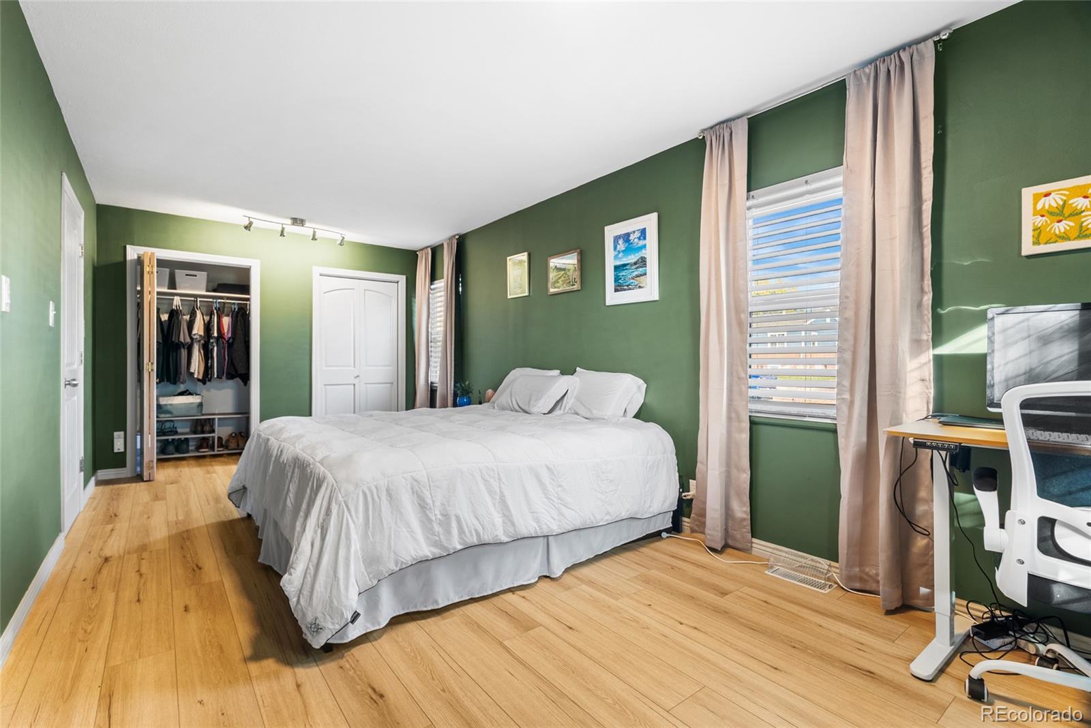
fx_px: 485
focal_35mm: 16
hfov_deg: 96.7
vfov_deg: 73.8
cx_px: 546
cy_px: 364
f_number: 11
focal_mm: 16
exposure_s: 5
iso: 160
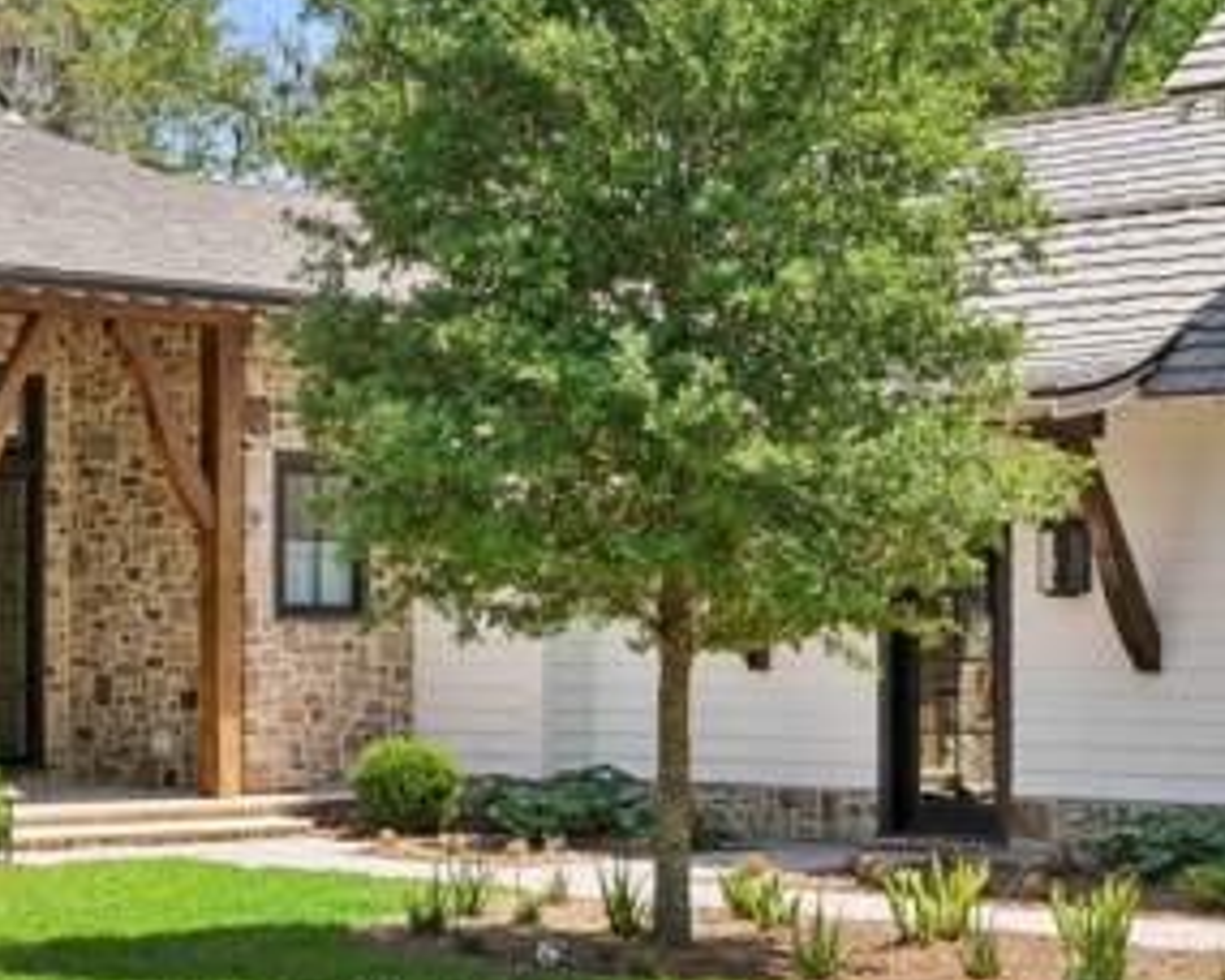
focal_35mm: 87
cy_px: 539
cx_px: -9
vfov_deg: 17.7
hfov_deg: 21.2
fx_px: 3154
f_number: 8
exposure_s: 1/250
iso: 250
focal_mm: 33
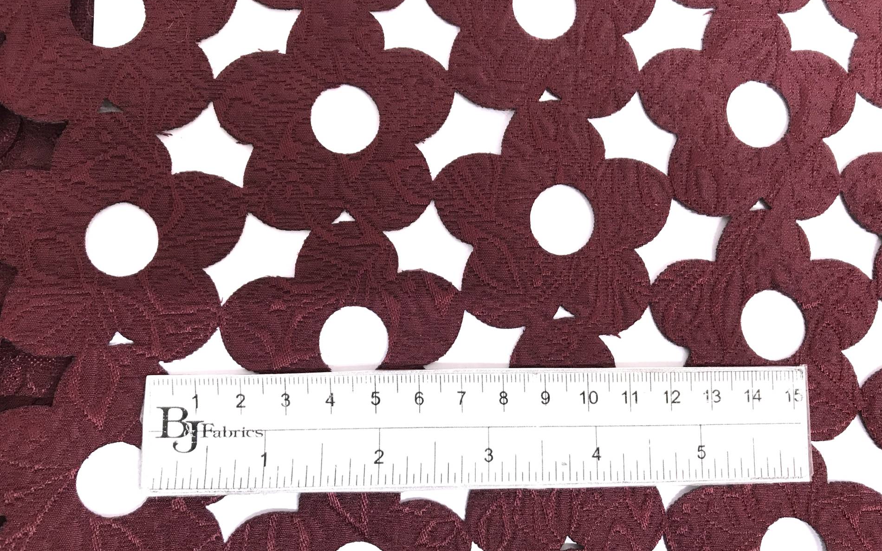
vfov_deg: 41.7
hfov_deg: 62.9
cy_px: 323
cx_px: 438
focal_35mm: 30
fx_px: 721
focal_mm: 3.99
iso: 40
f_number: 1.8
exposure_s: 1/24
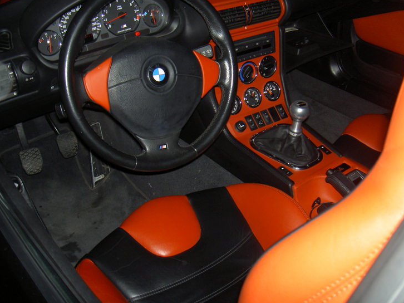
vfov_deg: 33.6
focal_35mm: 43
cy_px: 143
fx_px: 502
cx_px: 213
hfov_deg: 43.8
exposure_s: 1/60
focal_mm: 8
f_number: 2.8
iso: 100
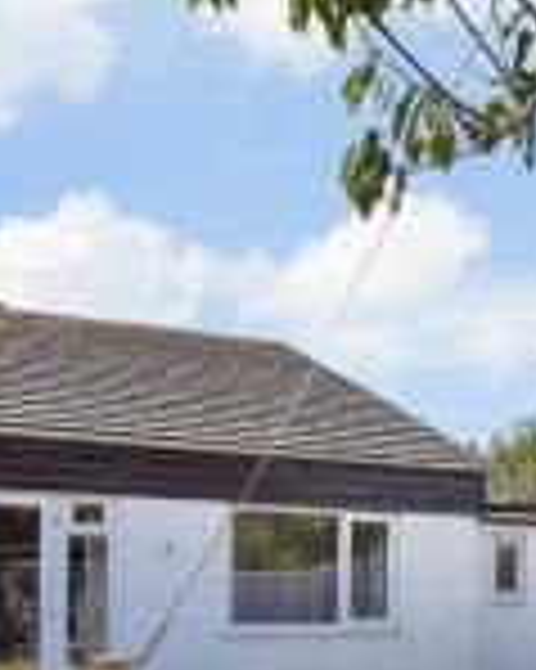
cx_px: 410
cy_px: 600
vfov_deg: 38.4
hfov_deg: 32.7
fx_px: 893
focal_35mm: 45
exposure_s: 1/200
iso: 160
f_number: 8
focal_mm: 10
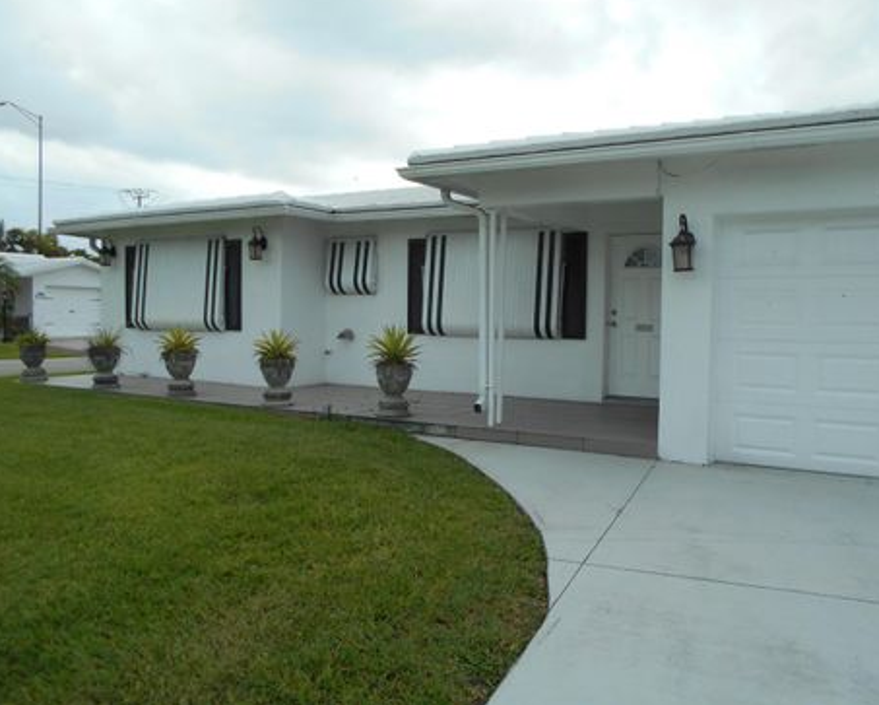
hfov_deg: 62.1
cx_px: 473
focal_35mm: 28
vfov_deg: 51.6
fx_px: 729
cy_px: 351
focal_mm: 4.6
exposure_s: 1/800
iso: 80
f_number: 3.2
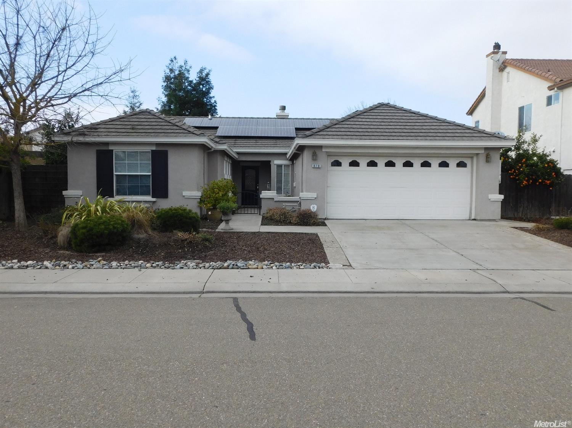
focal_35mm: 30
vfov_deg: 46.8
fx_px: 496
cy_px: 214
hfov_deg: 60.0
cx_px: 286
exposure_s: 1/800
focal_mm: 5.3
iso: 125
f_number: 3.2
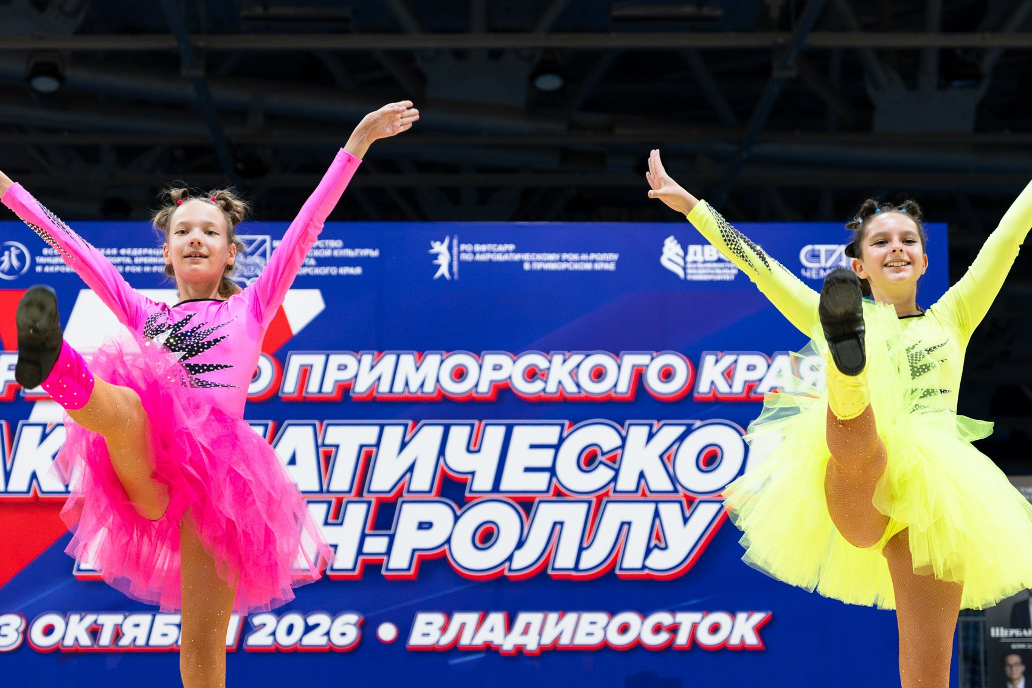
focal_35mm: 85
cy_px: 484
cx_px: 478
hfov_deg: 23.9
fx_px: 2436
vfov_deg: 16.0
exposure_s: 1/640
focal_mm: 50.2
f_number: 2.8
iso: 3200
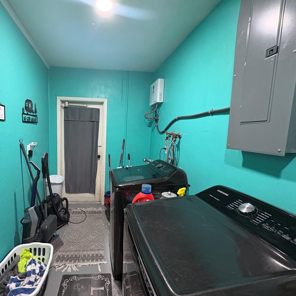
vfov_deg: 84.0
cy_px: 150
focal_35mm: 17
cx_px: 111
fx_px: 164
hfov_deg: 82.4
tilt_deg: -6.3
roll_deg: -1.3
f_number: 2.2
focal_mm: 2.22
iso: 500
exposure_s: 1/60
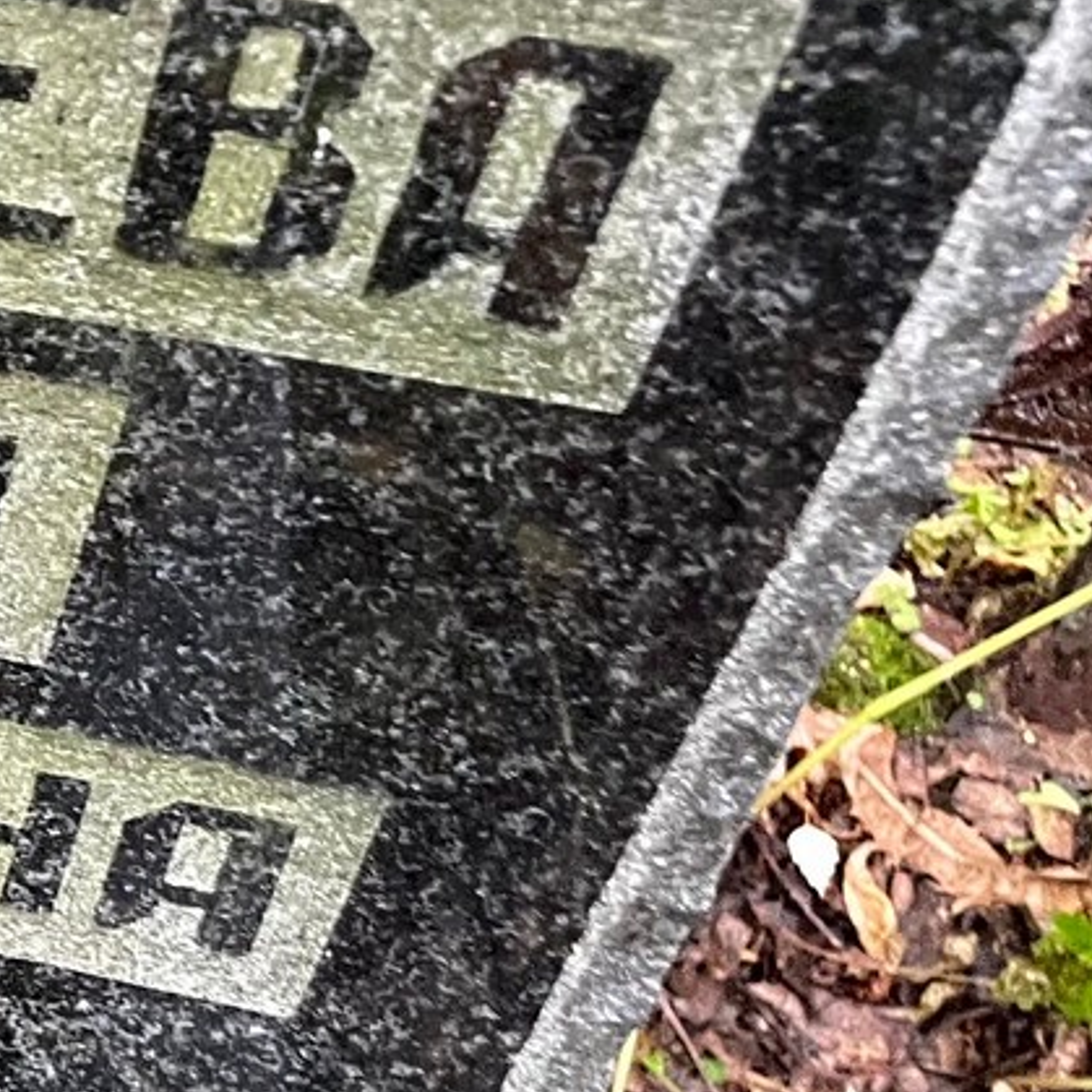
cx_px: -684
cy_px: 435
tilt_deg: -48.0
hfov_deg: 18.6
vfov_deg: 21.9
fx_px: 2820
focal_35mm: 79
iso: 250
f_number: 1.6
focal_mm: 4.2
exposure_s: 1/60
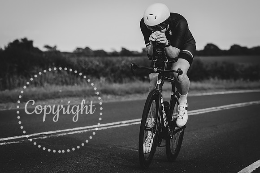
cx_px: 173
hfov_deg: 12.3
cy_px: 64
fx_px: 1204
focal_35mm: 167
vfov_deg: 8.2
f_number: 4
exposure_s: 1/1000
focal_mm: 108
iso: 200
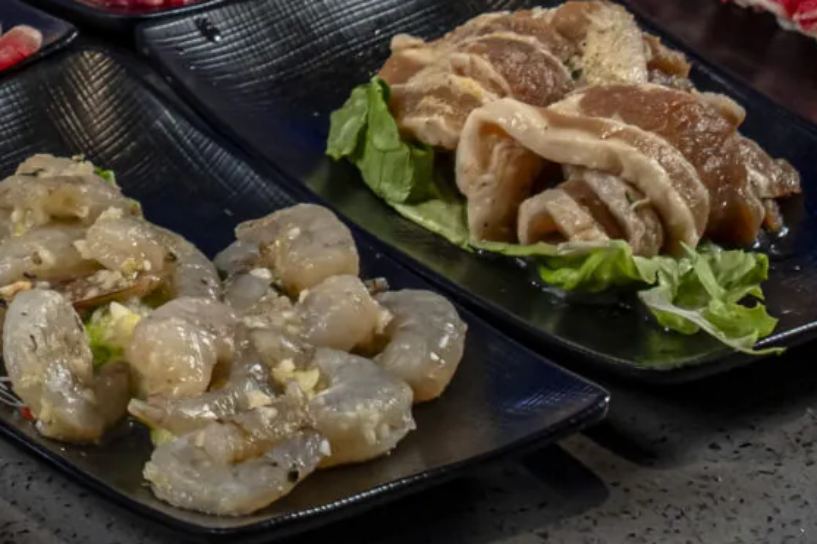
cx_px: -505
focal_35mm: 322
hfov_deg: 6.3
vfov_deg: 4.2
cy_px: -367
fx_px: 7305
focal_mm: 70
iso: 800
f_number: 6.3
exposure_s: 1/100
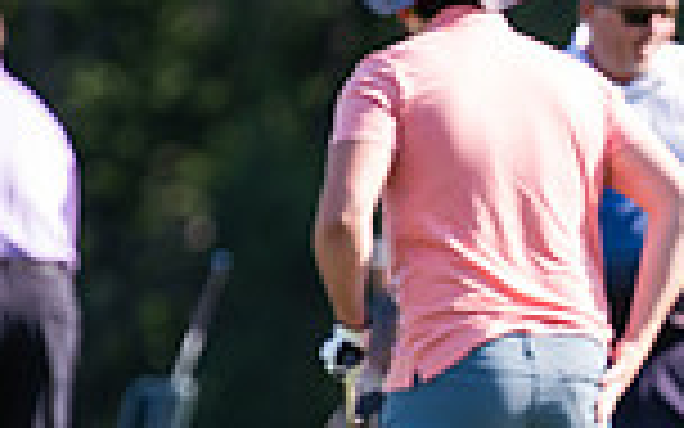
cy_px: 327
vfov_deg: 1.7
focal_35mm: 760
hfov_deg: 2.8
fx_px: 14167
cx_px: 855
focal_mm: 195
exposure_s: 1/500
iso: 100
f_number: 3.2
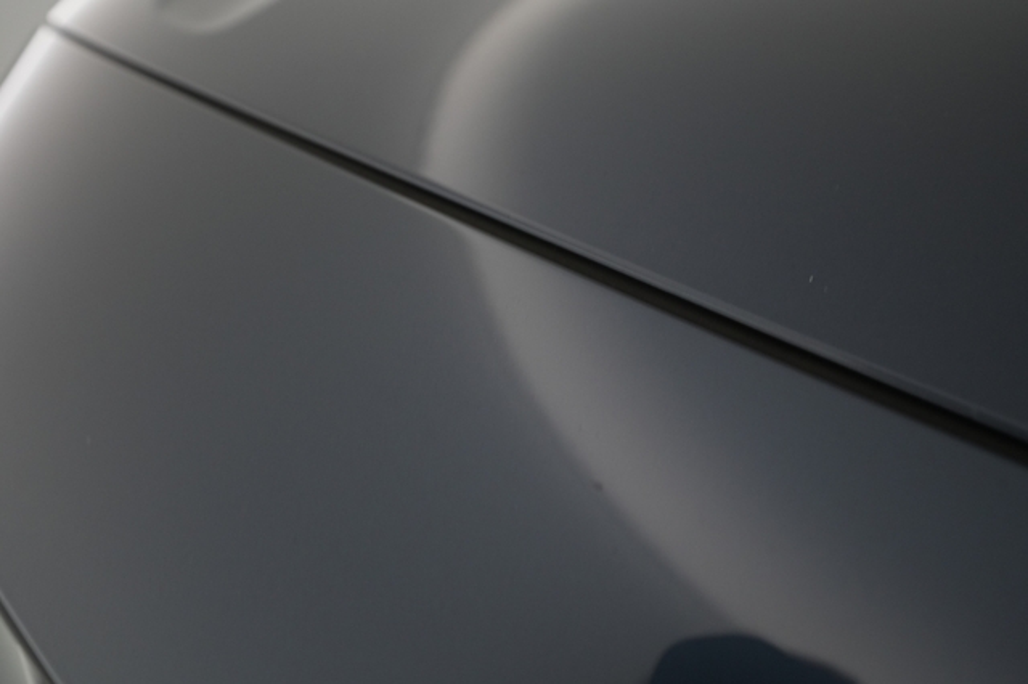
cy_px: 342
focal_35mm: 28
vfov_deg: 46.4
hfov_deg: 65.5
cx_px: 514
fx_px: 799
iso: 2000
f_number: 4.5
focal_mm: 28
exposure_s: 1/100
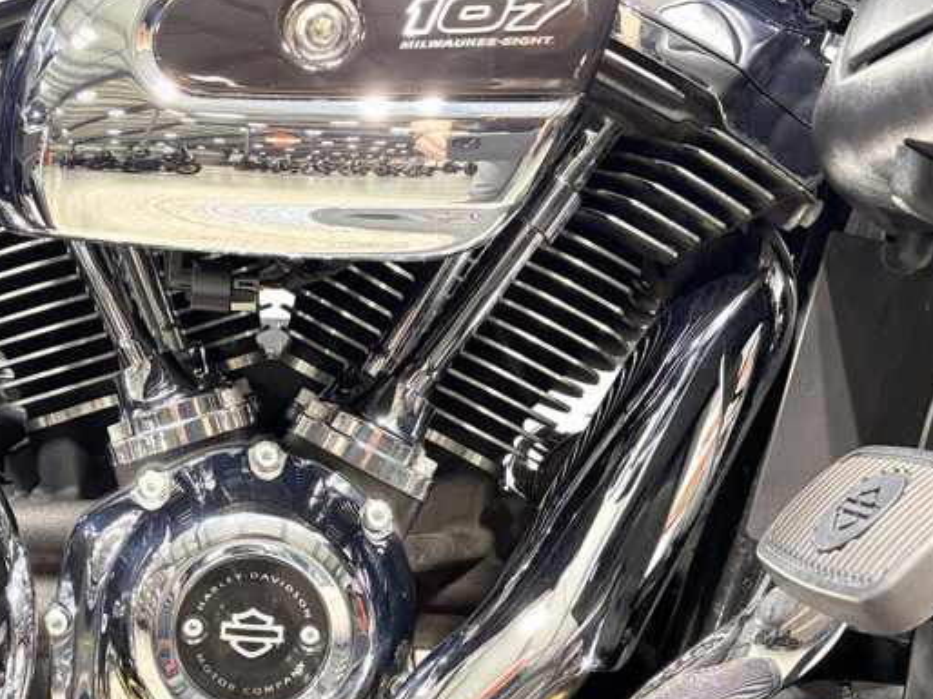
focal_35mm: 54
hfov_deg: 34.8
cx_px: 230
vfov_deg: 26.9
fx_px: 1455
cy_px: 427
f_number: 1.6
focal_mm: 5.96
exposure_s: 1/60
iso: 125
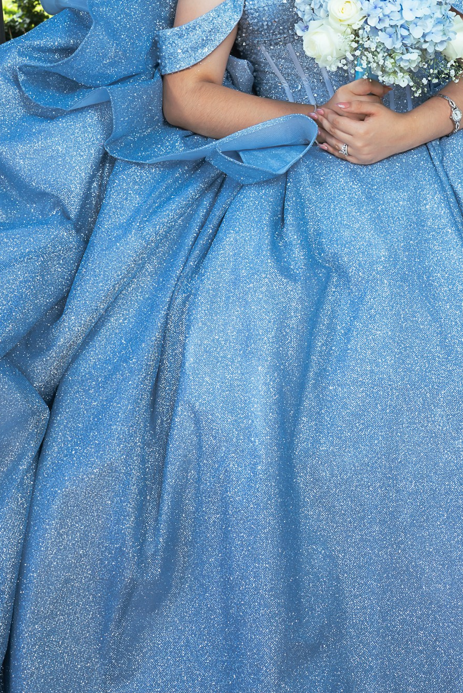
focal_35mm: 72
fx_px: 1387
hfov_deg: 18.9
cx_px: 328
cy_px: 141
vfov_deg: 27.5
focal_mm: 40
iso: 250
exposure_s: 1/125
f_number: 9
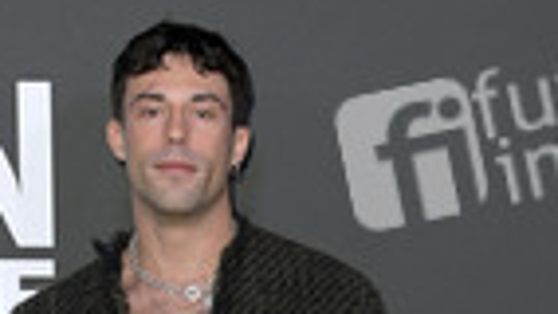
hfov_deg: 20.1
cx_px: 181
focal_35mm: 106
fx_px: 1569
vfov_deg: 10.1
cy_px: 726
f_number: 5.6
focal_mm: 36
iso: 1000
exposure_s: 1/250
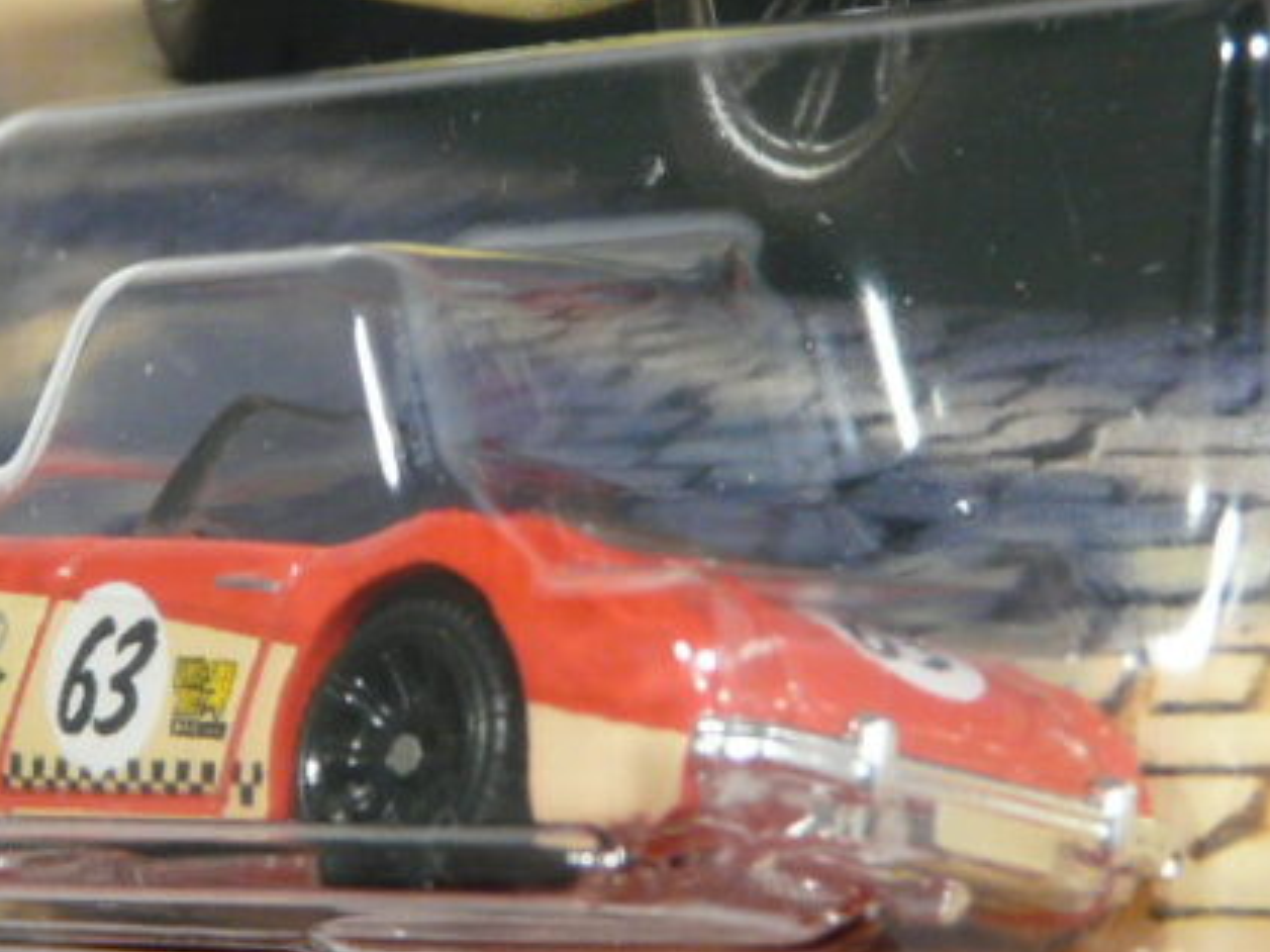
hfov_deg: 11.2
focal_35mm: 176
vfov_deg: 8.4
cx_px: 397
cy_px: 458
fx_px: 6455
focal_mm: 12.6
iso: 200
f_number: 3.2
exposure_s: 1/50
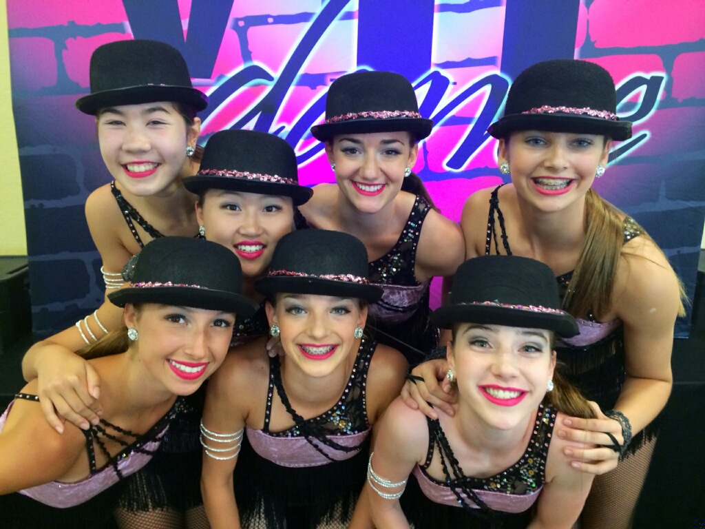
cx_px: 352
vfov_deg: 46.8
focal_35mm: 30
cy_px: 264
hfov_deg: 60.0
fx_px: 611
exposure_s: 1/30
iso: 250
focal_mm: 4.12
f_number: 2.2
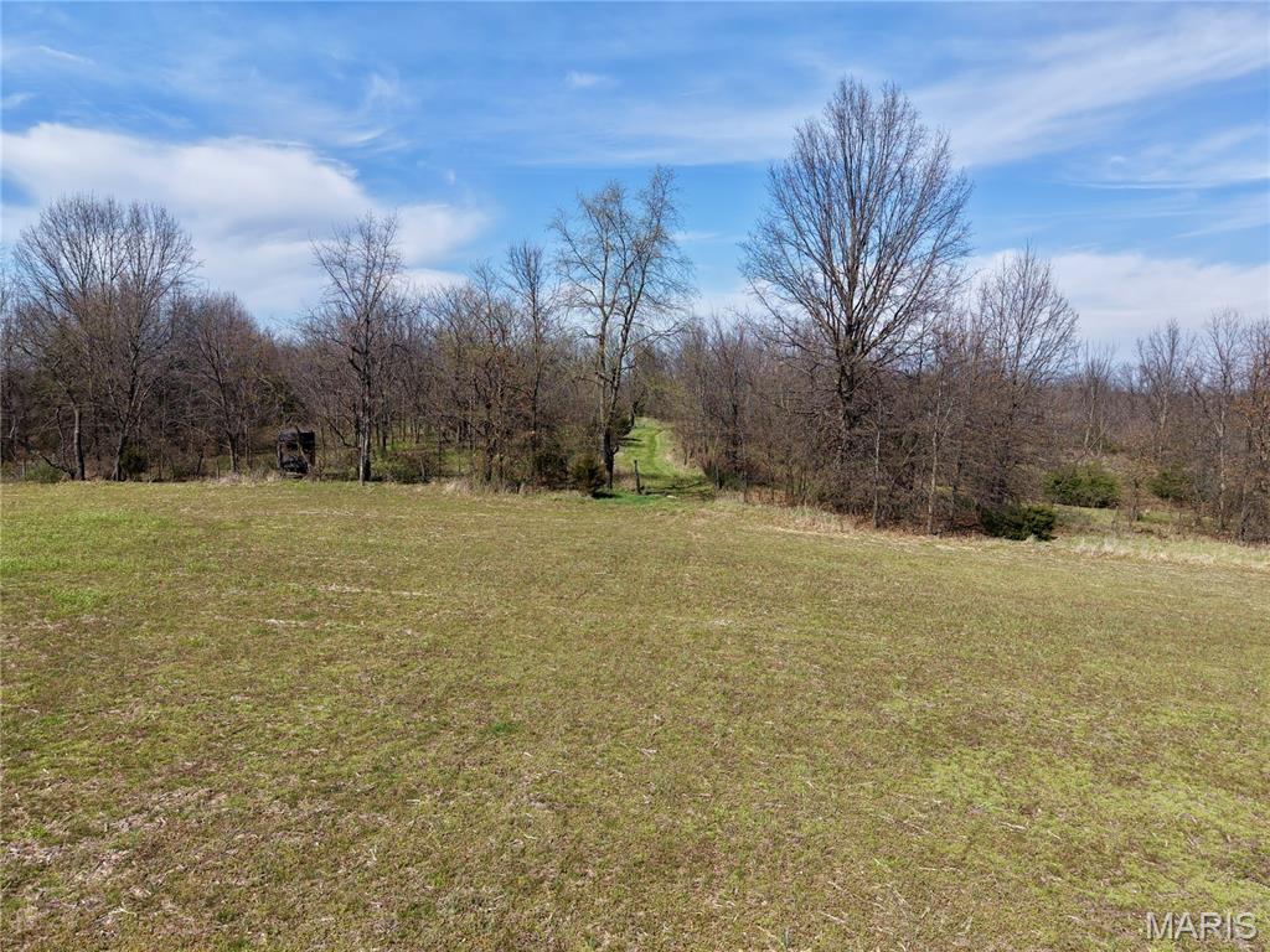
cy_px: 476
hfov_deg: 71.6
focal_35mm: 24
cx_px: 635
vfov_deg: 56.8
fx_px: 881
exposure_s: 1/6000
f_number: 1.8
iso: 160
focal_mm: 8.67
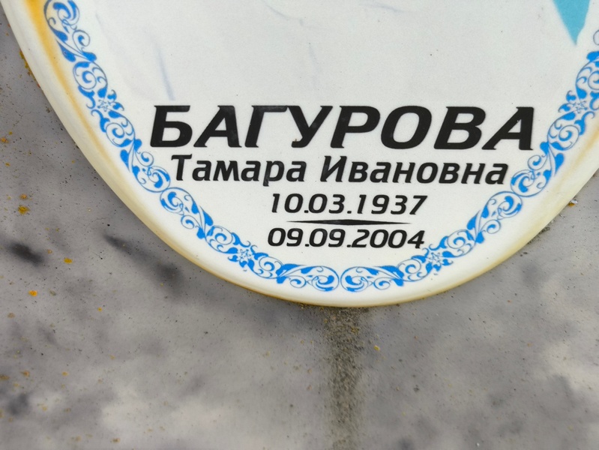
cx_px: 300
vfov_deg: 29.1
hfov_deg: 38.2
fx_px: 866
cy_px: 225
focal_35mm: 50
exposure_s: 1/137
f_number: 1.7
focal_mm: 4.71
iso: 50
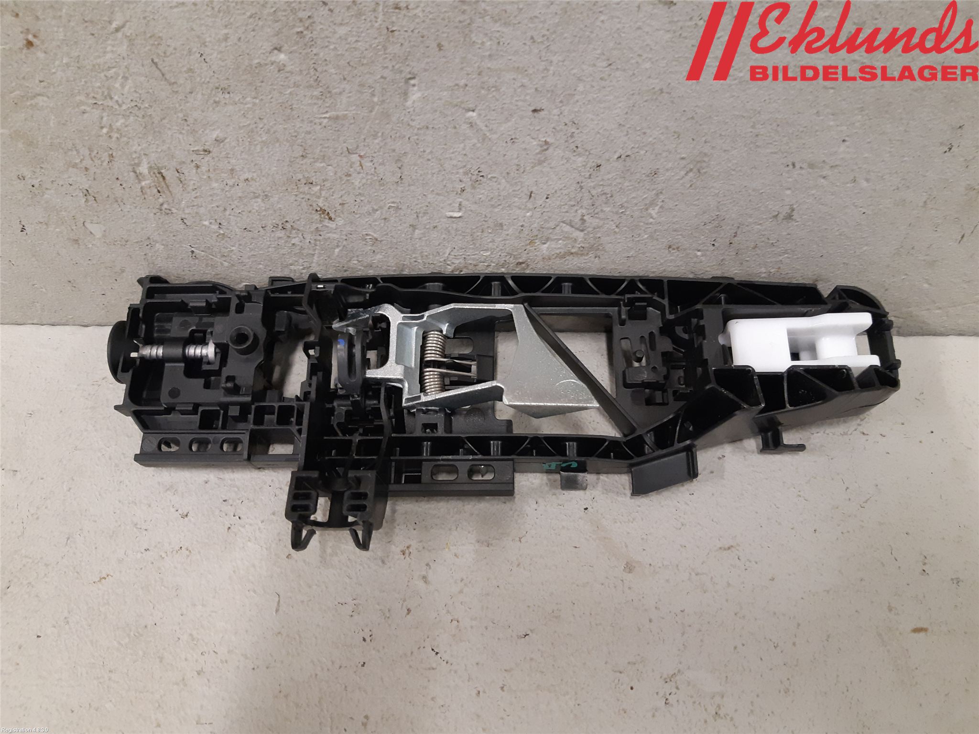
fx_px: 735
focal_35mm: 26
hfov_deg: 67.3
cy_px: 367
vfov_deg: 53.1
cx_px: 490
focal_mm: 3.93
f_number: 1.7
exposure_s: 1/50
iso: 250
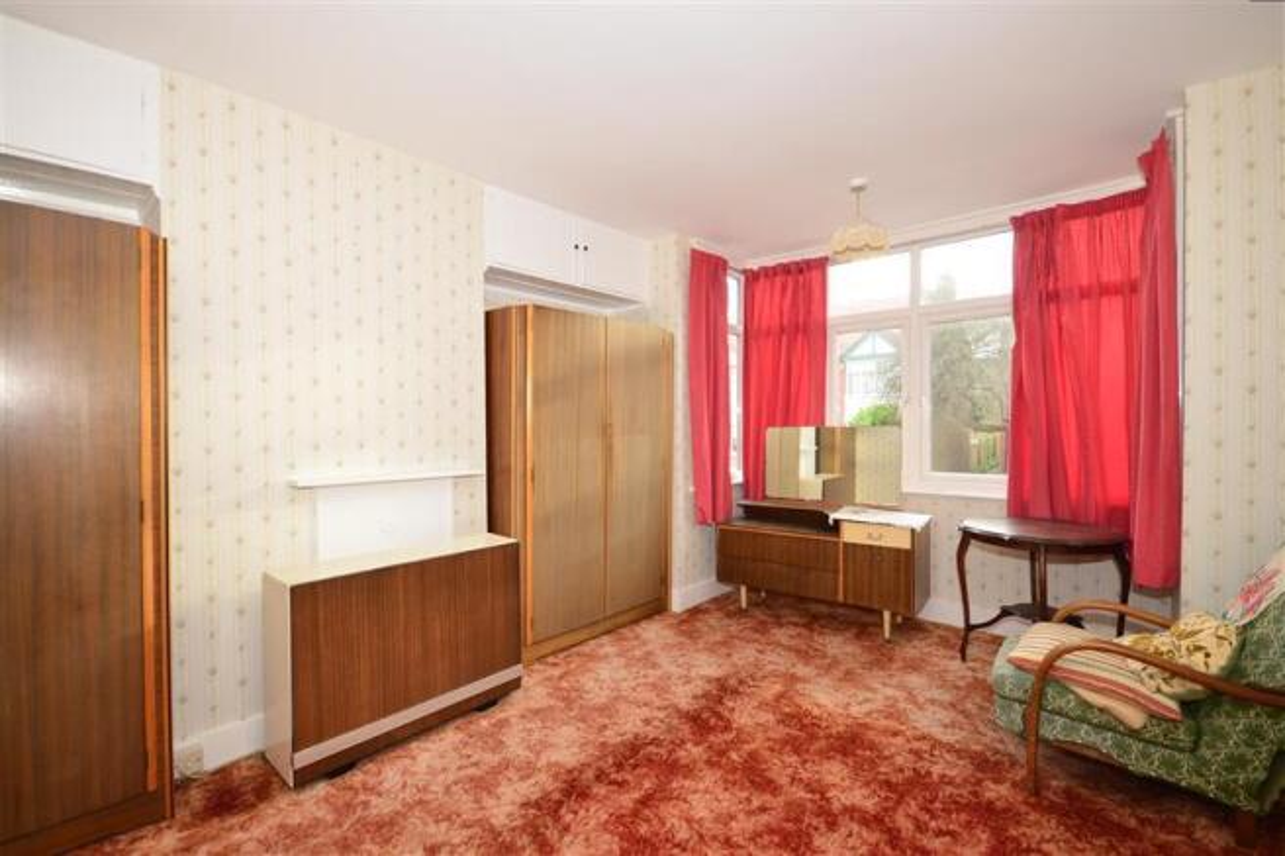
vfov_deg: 77.3
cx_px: 642
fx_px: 535
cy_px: 428
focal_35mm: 15
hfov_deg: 100.4
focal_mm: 10
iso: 400
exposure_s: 1/20
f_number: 5.6
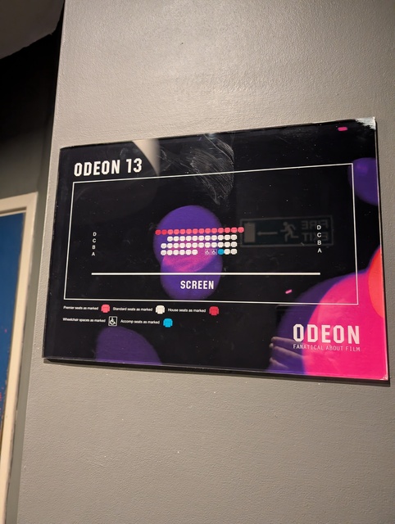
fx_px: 364
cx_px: 198
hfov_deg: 56.9
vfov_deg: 71.5
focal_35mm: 24
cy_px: 262
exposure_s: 1/33.3
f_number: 1.68
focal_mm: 6.9
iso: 1988
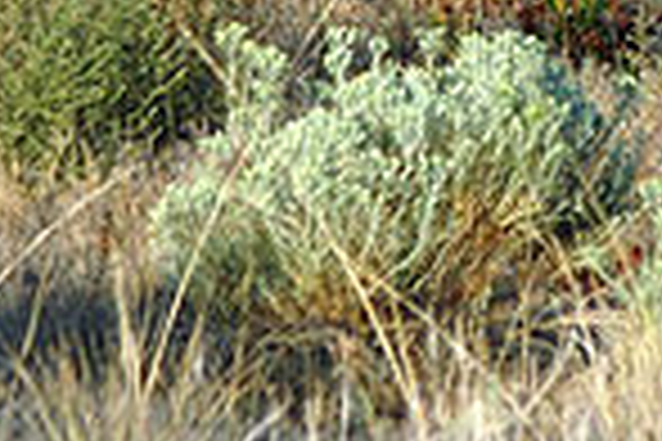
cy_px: -61
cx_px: 630
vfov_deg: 1.0
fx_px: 25338
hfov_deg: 1.5
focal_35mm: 1378
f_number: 5.6
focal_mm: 300
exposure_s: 1/320
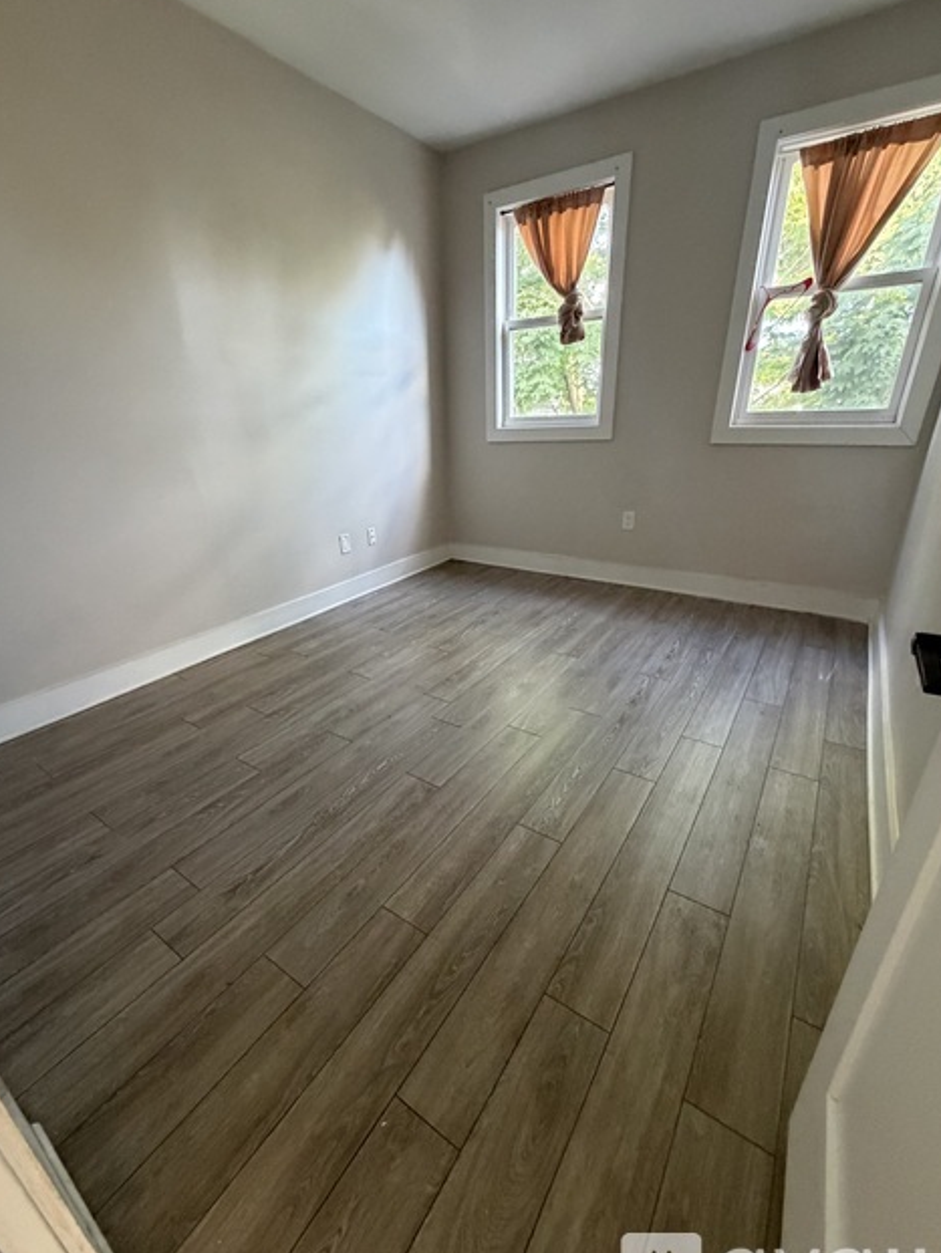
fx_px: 543
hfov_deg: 81.7
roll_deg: +1.0
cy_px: 642
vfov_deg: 98.1
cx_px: 443
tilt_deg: -21.8
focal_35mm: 15
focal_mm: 2.22
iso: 500
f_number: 2.2
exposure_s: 1/60
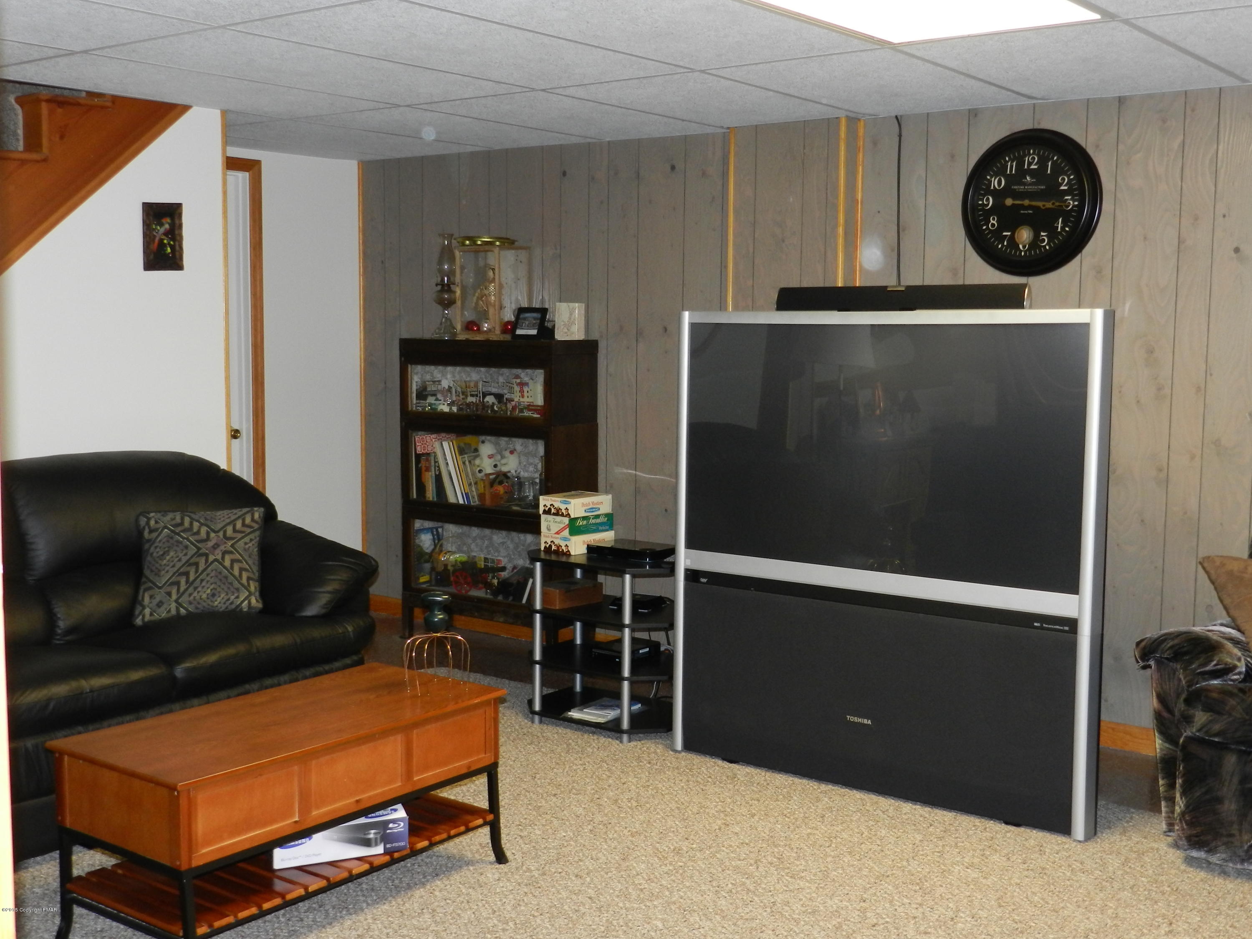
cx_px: 626
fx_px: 1374
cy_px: 470
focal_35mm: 38
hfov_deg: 49.0
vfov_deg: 37.7
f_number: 4
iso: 360
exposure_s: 1/30
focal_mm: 6.7
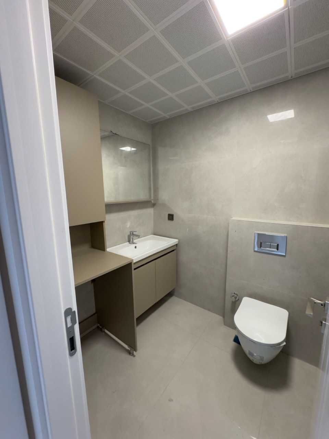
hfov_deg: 85.7
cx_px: 164
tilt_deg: -8.9
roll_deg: -0.2
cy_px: 220
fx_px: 177
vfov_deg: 102.1
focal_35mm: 14
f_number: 2.2
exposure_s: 1/87
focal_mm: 2.22
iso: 320
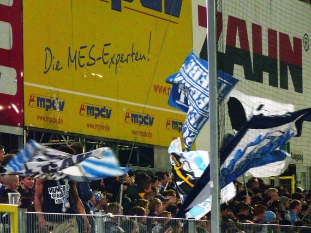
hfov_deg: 9.1
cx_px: 156
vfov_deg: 6.8
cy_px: 116
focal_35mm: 218
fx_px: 1958
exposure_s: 1/125
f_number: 3.7
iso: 200
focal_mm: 38.8
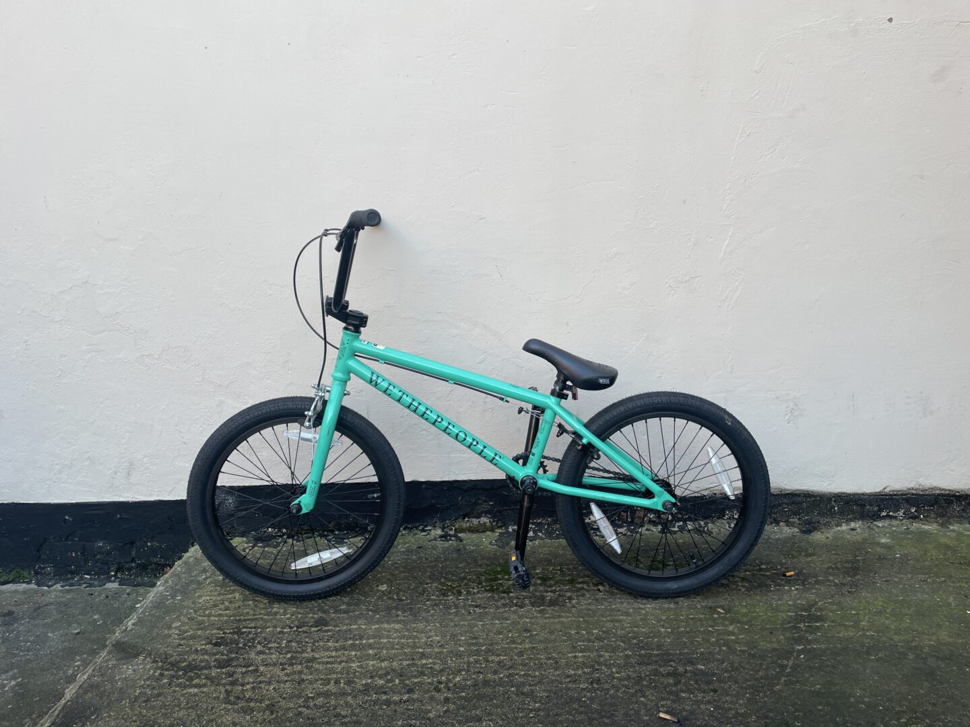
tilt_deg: -10.1
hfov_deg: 67.3
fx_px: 729
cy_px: 364
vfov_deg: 53.1
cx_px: 485
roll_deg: +1.1
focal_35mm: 26
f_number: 1.6
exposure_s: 1/121
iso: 40
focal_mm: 4.2
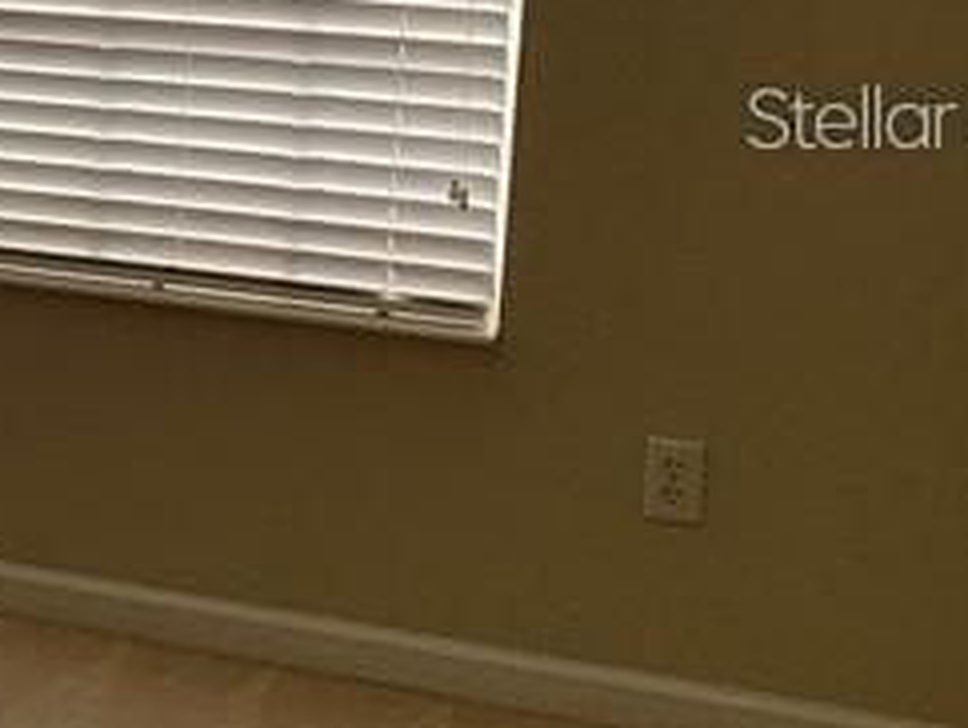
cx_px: -924
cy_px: 116
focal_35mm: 110
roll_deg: +0.3
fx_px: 3079
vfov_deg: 13.4
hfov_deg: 14.9
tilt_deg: -9.3
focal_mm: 4.25
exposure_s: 1/412
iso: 25
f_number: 1.8
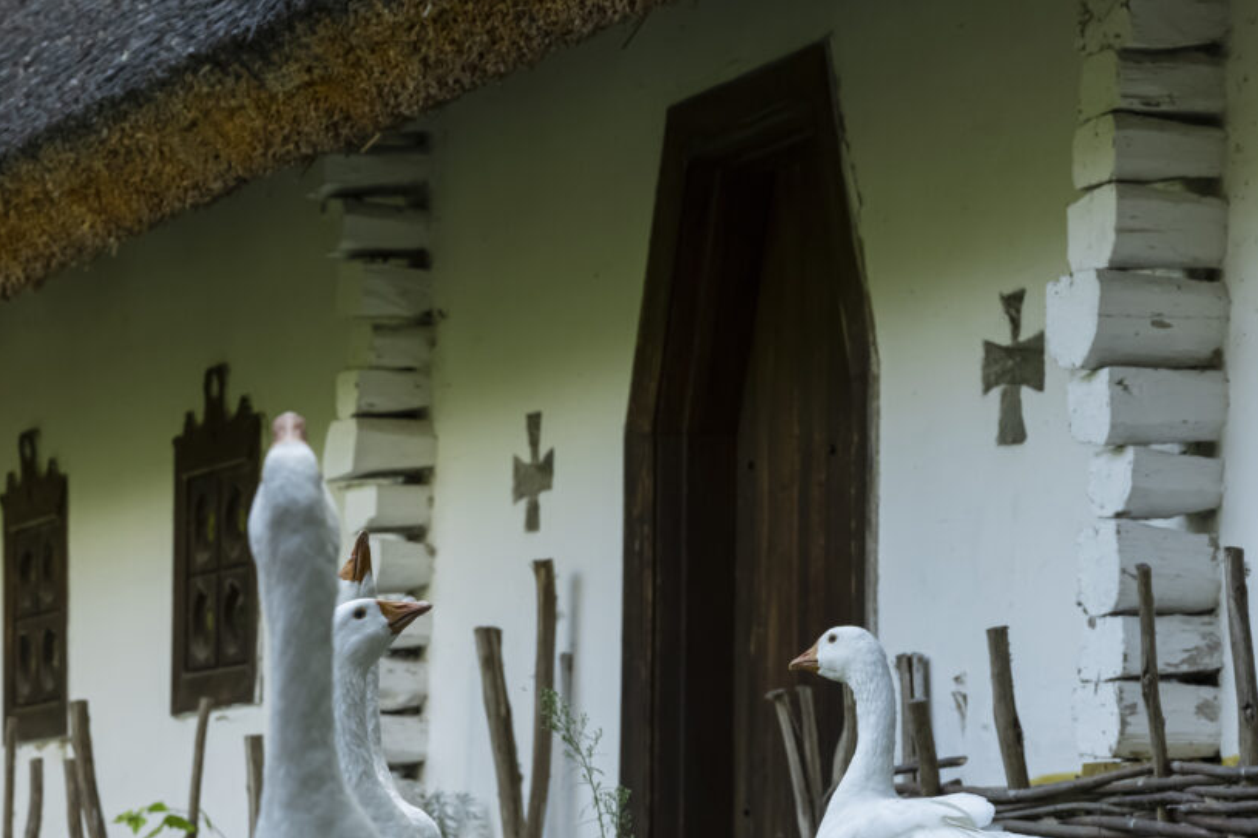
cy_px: 827
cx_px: 602
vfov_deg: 8.3
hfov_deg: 12.5
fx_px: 5764
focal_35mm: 165
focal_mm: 70
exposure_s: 1/250
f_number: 5.6
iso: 500
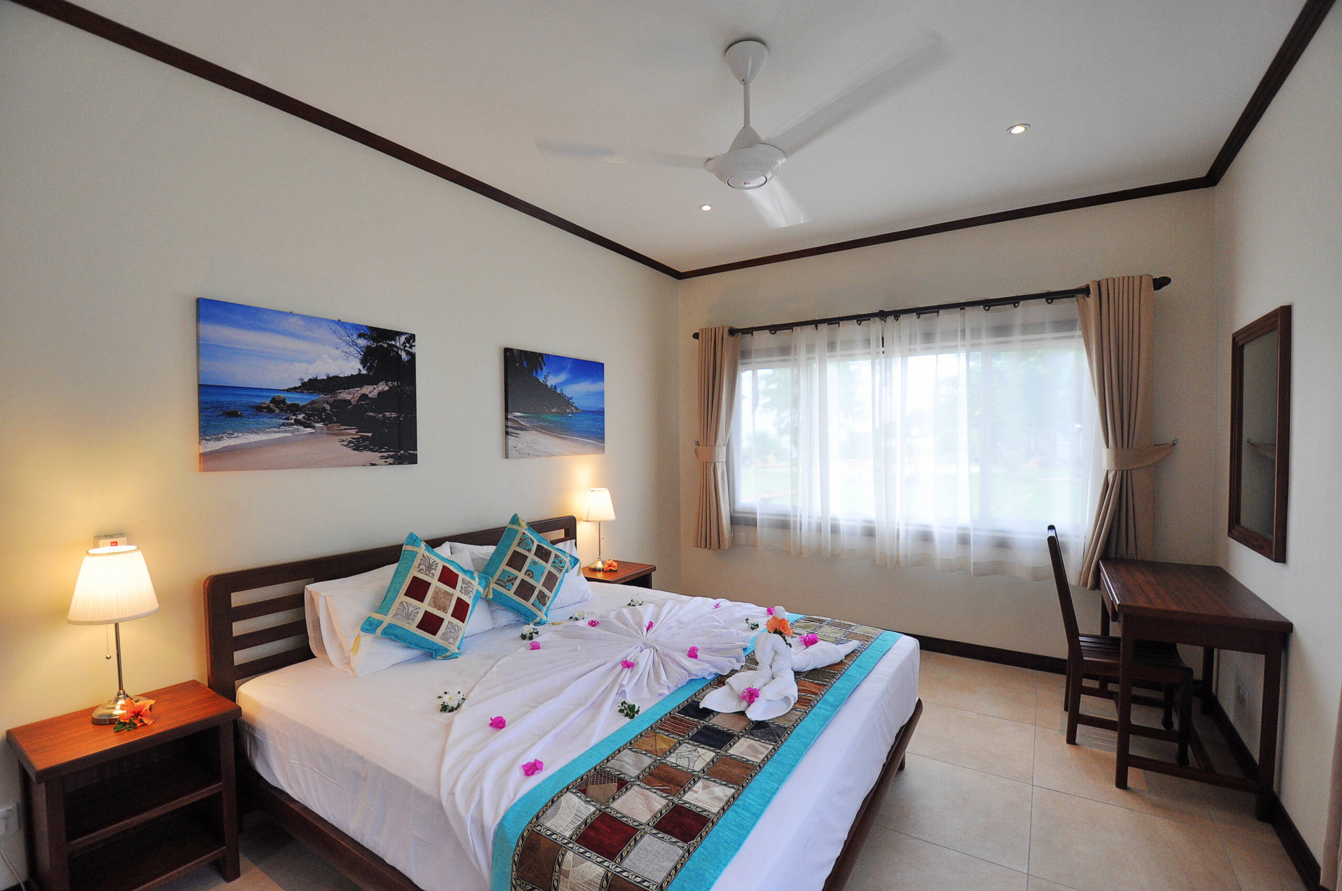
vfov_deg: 77.2
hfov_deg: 100.5
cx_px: 671
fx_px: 558
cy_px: 446
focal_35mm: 15
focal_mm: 10
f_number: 4
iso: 400
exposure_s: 1/100
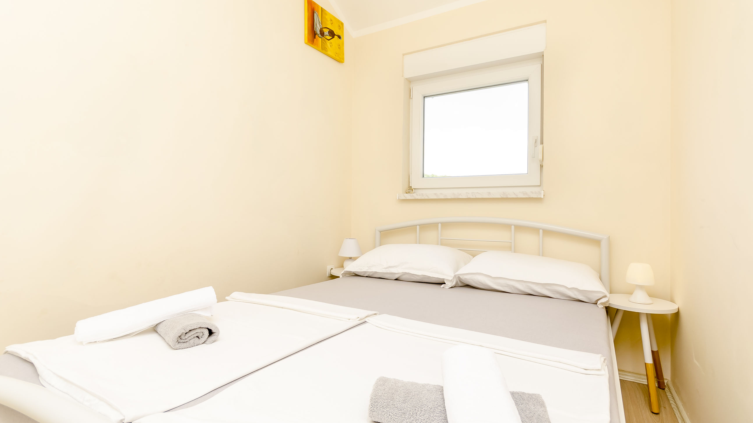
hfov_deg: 95.9
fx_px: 339
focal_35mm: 17
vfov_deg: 63.9
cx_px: 389
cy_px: 209
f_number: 7.1
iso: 250
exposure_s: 1/100
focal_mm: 10
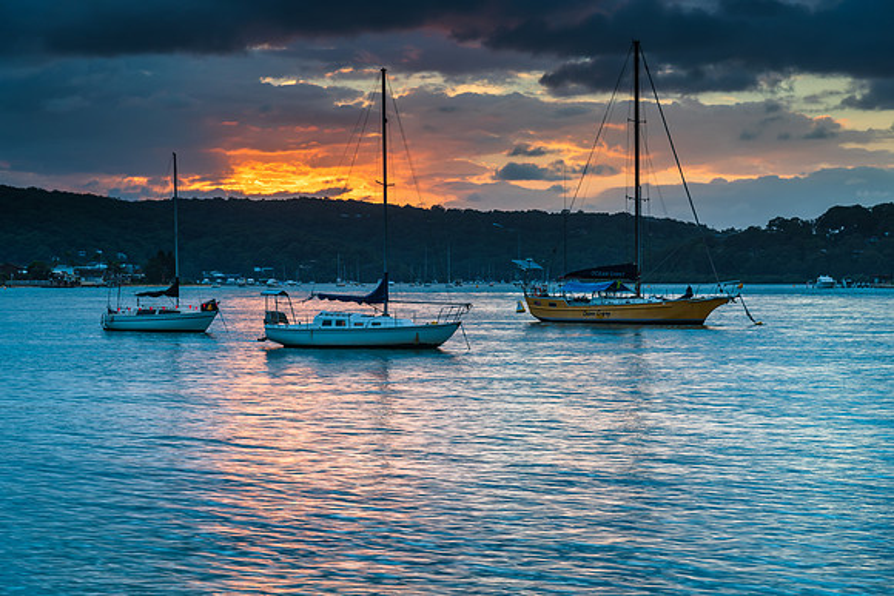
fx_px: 2037
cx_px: 447
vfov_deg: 16.7
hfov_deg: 24.8
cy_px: 298
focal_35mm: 82
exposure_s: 1/4
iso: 80
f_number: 8
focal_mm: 82
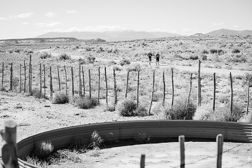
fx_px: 490
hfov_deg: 28.8
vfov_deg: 19.5
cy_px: 84
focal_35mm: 70
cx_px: 126
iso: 100
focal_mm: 70
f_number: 4
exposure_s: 1/1000
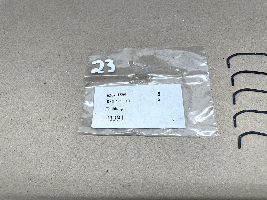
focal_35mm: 26
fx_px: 201
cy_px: 100
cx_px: 134
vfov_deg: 53.1
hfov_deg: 67.3
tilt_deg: -66.2
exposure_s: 1/155
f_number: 1.6
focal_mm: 4.2
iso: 32
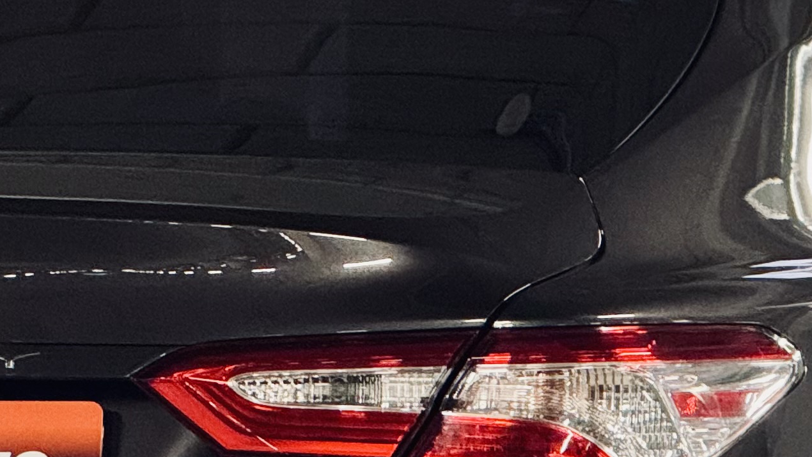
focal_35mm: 415
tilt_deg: -2.6
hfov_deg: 5.2
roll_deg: -0.5
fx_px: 8934
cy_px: 533
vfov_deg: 2.9
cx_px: 322
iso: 500
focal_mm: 15.66
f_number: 2.8
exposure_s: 1/33
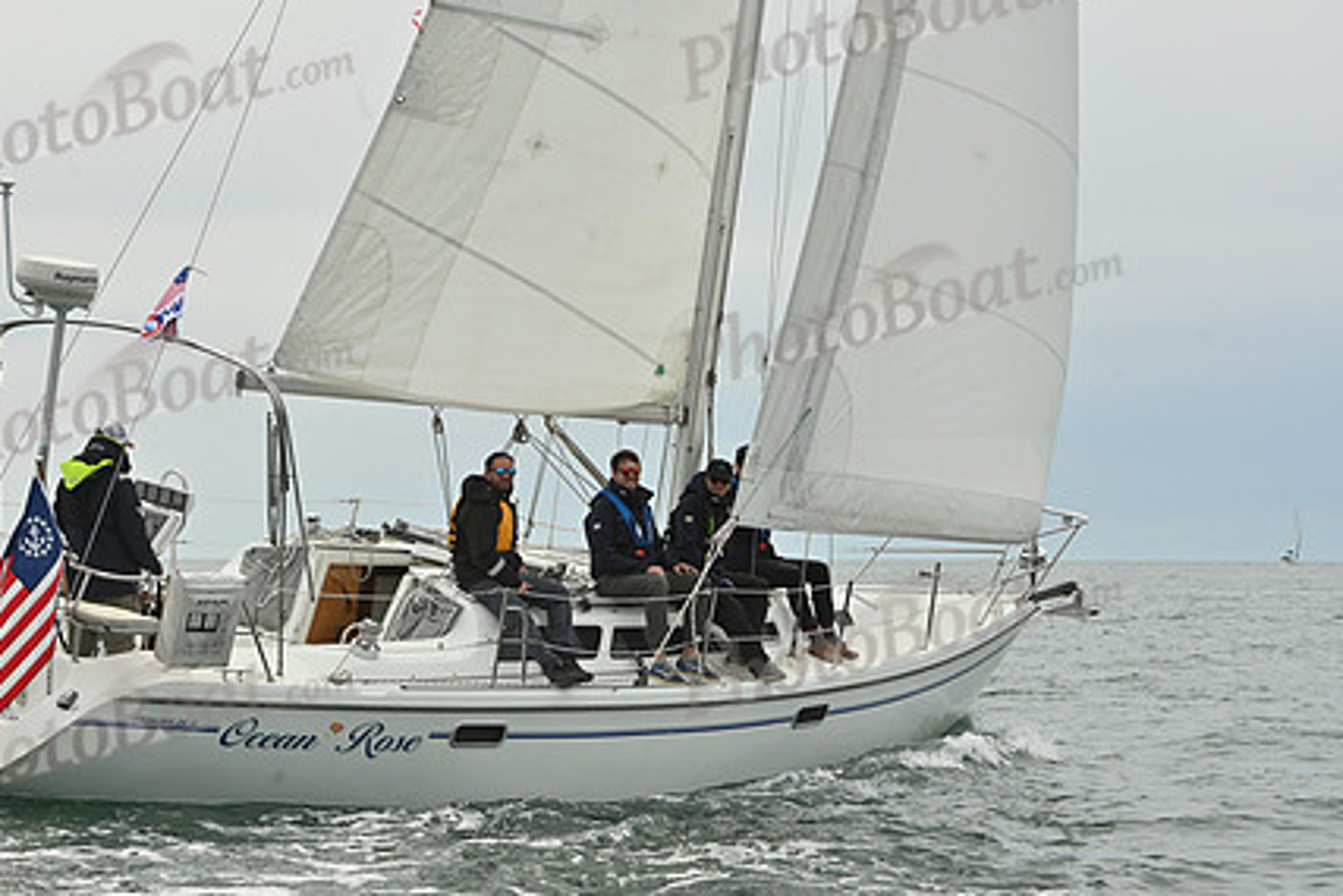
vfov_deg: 14.4
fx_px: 3545
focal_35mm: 95
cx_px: 519
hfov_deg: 21.4
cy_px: 517
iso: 320
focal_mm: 70
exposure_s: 1/800
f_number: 11
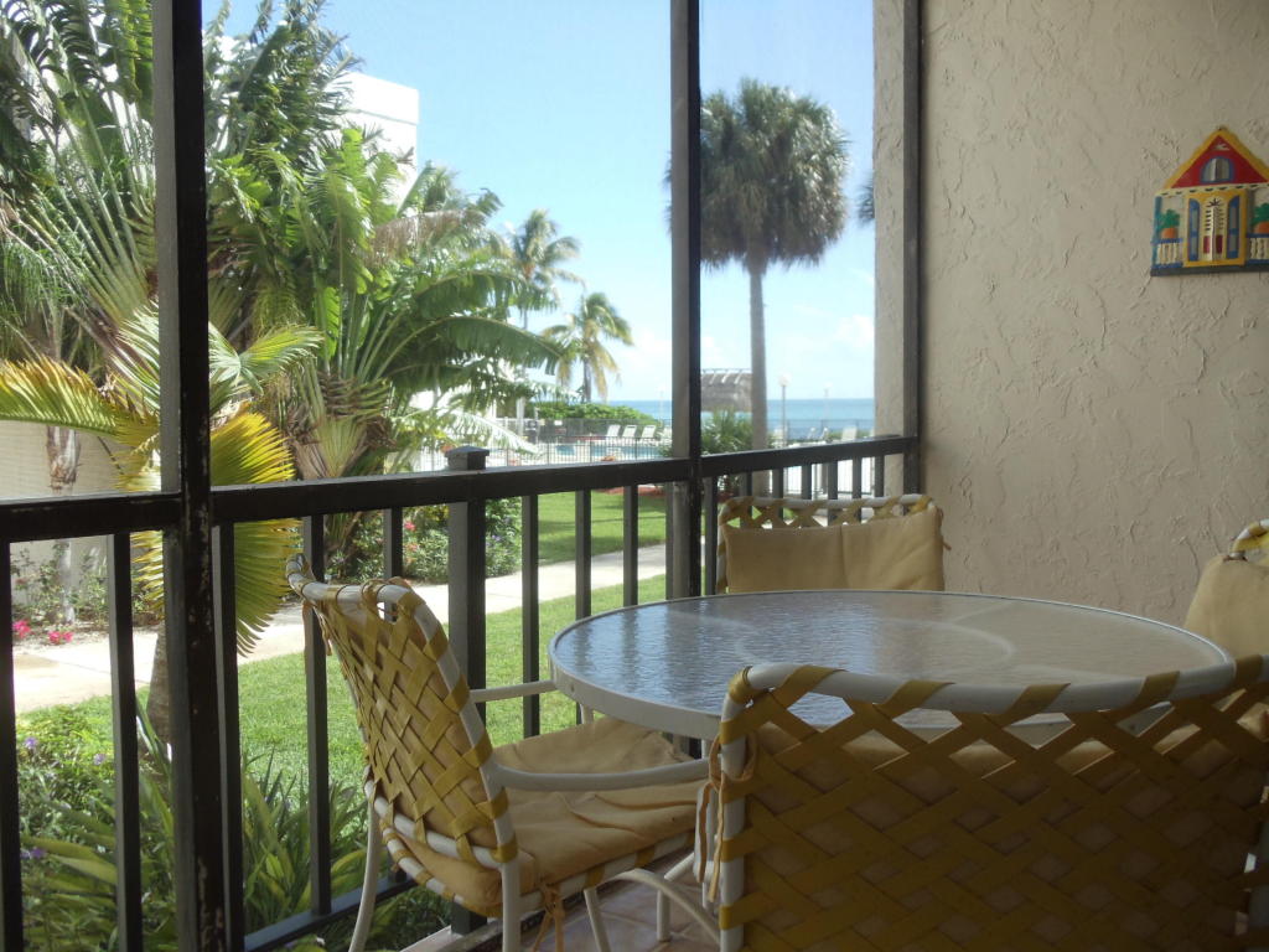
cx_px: 634
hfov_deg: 42.9
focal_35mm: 44
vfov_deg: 32.9
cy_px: 476
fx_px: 1613
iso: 100
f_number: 3.5
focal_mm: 6
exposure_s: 1/400
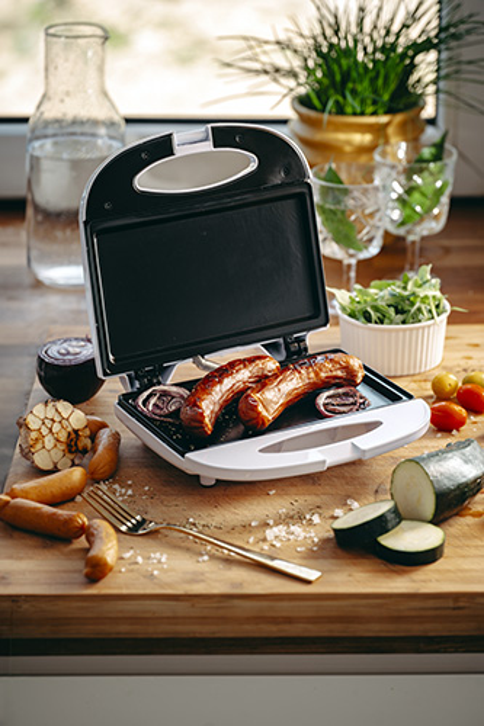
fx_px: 2119
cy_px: 363
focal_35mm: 105
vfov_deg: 19.5
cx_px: 242
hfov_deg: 13.0
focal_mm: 105
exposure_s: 1/125
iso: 125
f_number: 4.5
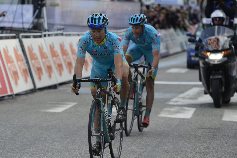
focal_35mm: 270
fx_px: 1776
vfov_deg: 5.1
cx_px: 118
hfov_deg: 7.6
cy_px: 79
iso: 1000
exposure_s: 1/1000
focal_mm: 270
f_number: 8
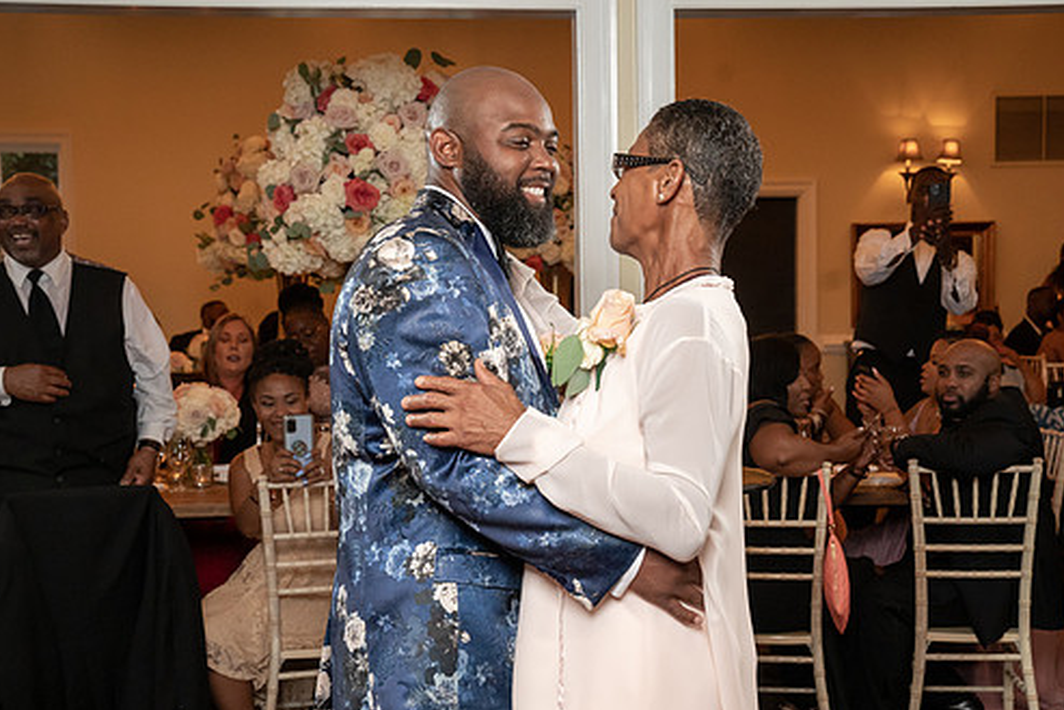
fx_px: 1803
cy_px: 380
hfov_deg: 32.9
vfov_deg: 22.3
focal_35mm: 61
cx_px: 563
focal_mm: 48
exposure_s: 1/200
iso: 4000
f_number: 5.6
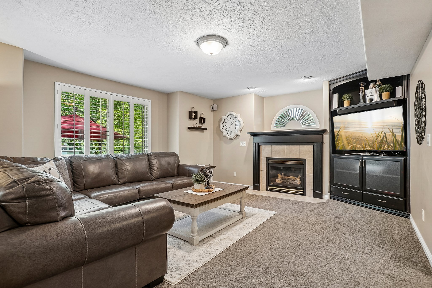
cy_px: 144
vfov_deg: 70.4
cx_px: 216
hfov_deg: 93.3
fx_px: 204
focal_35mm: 17
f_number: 8
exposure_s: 1/8
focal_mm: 17
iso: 400
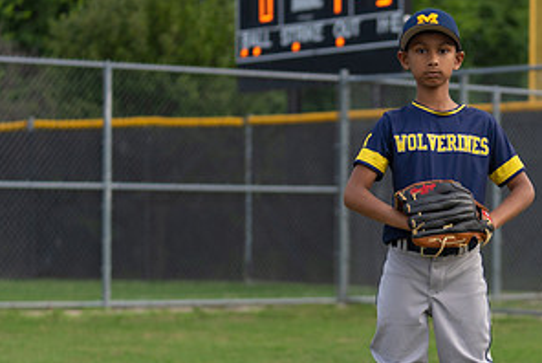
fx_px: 2065
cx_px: 438
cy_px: 219
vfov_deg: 10.0
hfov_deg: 14.9
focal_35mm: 137
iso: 250
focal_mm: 70
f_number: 2.8
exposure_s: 1/320
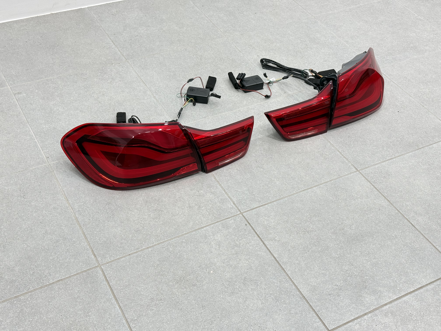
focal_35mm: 48
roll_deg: -5.8
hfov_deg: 39.7
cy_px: 166
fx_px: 612
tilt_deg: -42.9
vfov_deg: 30.3
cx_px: 220
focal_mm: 6.76
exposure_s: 1/100
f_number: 1.78
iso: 50
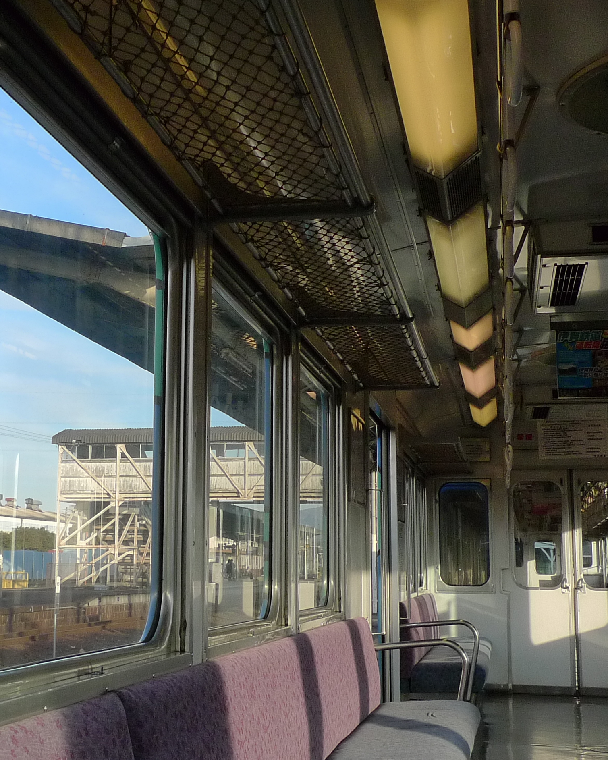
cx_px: 168
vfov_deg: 35.4
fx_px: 1192
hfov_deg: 28.3
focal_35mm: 53
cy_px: 380
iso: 200
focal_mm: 5.9
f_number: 3.5
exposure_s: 1/400
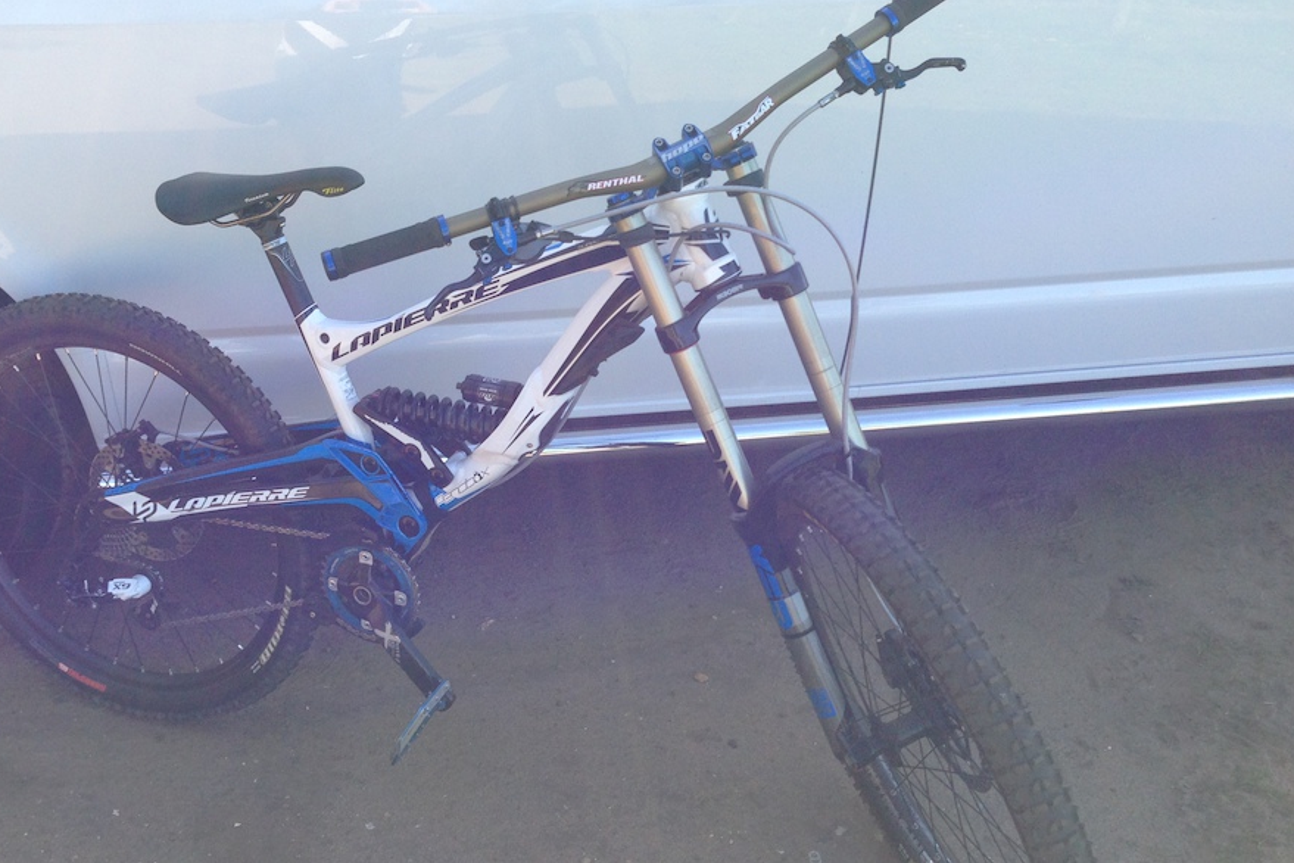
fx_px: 1438
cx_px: 546
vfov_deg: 33.4
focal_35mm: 40
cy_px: 442
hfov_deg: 48.3
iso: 50
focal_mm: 4.13
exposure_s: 1/323
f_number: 2.4
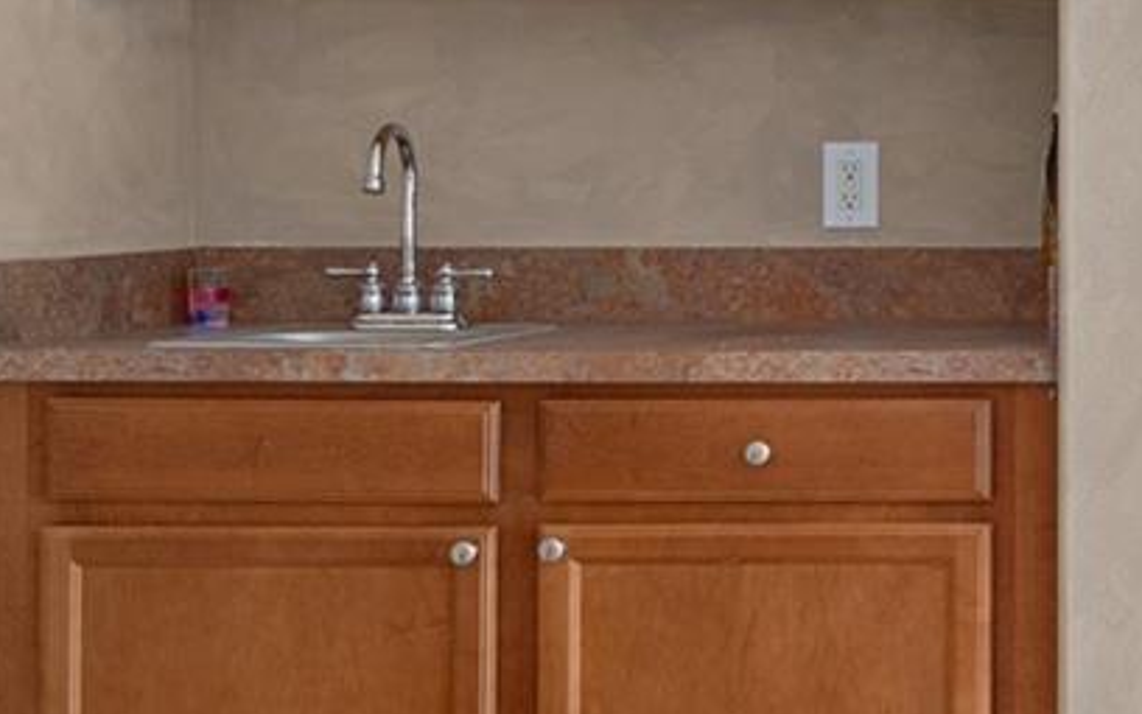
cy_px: 146
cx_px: 1822
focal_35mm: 92
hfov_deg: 19.1
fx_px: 2863
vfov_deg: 14.1
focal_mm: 23
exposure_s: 1/8
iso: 320
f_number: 9
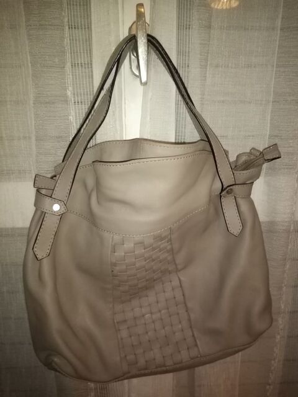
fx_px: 298
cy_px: 198
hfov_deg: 53.1
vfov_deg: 67.3
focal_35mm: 26
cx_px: 149
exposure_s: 1/25
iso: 458
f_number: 1.8
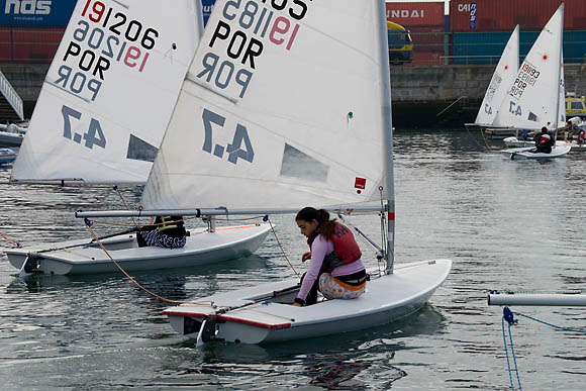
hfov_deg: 19.5
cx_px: 293
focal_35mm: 105
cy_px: 196
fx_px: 1709
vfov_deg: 13.0
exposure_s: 1/400
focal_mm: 70
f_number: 10
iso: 200
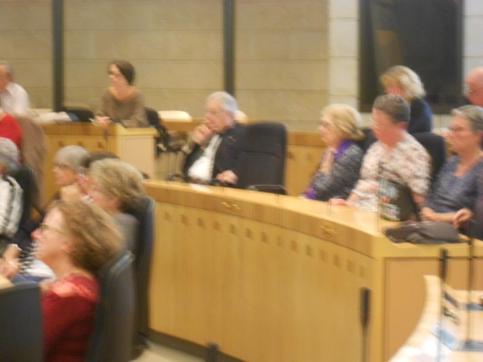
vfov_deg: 13.1
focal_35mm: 113
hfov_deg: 17.4
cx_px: 242
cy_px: 181
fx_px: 1577
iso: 400
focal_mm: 20.1
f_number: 6
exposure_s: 1/5
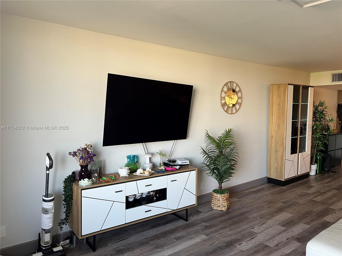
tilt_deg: -3.1
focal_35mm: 26
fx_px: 257
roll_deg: +0.8
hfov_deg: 67.3
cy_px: 128
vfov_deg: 53.1
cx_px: 171
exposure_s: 1/98
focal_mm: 5.7
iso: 125
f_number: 1.5
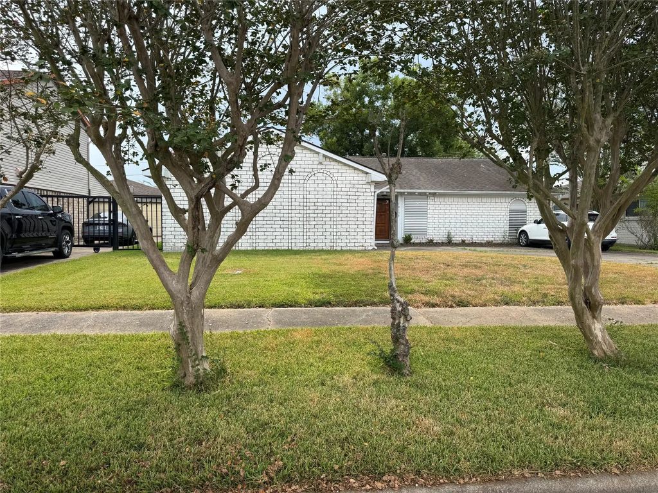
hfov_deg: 71.6
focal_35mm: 24
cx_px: 329
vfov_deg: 56.8
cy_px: 246
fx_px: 456
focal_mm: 6.76
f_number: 1.78
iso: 80
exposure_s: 1/1637
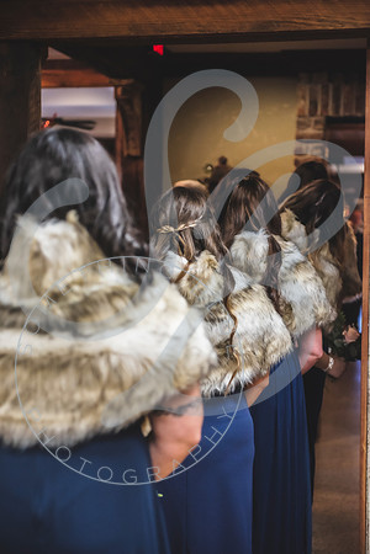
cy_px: 277
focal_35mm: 70
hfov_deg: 19.5
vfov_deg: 28.8
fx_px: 1079
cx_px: 185
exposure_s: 1/160
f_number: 2.8
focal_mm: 70
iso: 1000
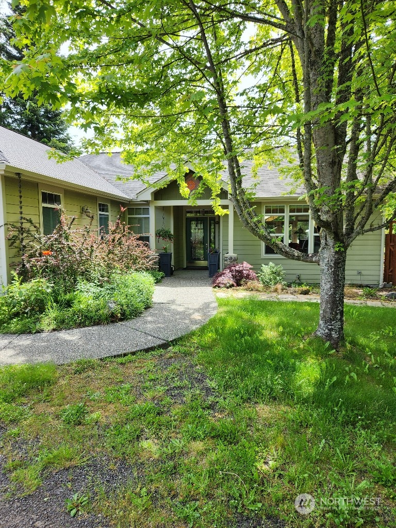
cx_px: 198
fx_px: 351
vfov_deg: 73.9
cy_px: 264
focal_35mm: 23
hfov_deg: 58.9
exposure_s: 1/361
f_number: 1.8
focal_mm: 5.4
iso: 20
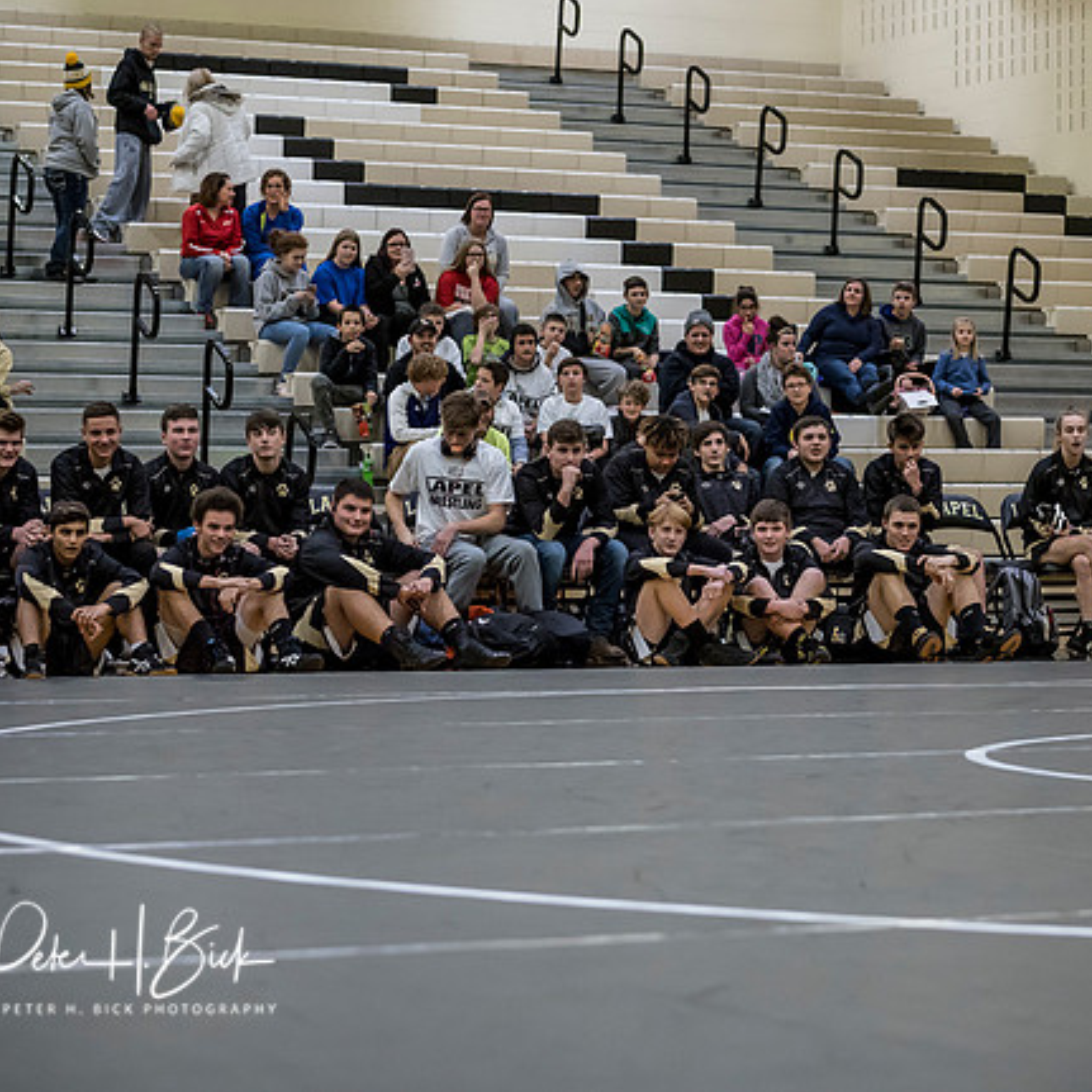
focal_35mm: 107
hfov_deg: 16.3
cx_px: 649
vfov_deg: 16.3
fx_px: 3819
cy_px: 546
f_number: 2
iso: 2500
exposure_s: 1/1000
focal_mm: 45
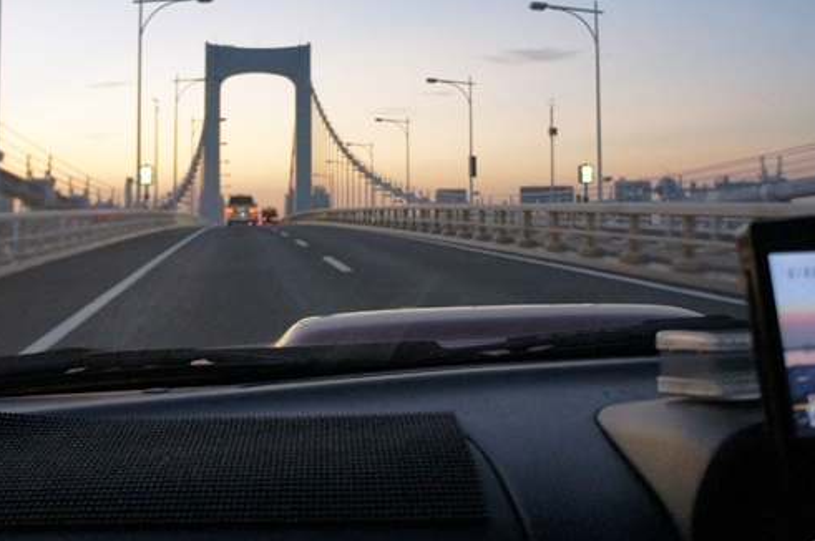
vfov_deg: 30.1
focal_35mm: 44
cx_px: 390
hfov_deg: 44.5
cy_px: 163
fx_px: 995
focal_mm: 18
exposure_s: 1/100
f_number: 3.5
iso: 1600
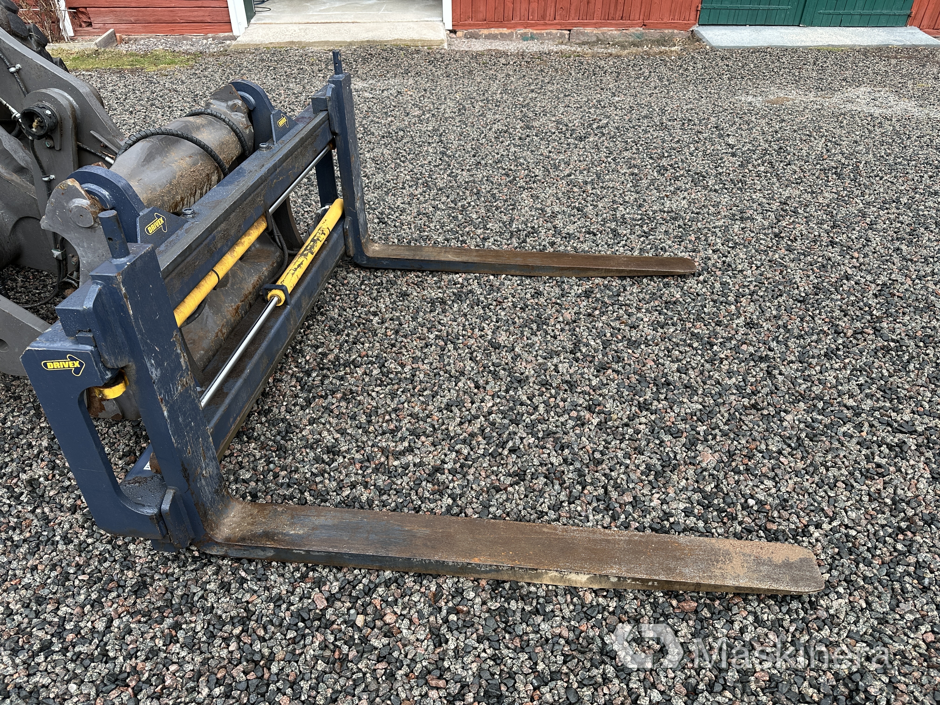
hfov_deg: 71.6
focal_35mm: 24
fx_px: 652
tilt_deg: -36.0
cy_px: 352
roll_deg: +1.0
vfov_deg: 56.8
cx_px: 470
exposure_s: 1/535
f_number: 1.78
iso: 80
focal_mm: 6.86
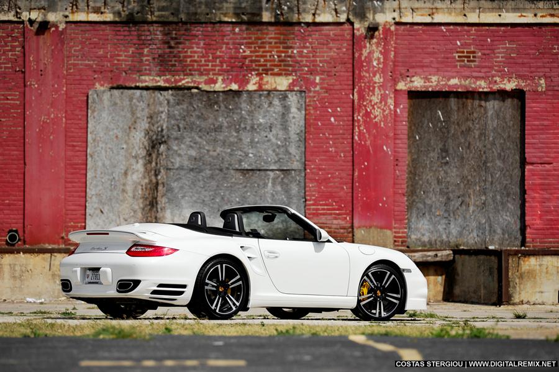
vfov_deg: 6.9
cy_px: 186
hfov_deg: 10.3
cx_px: 280
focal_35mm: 200
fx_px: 3104
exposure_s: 1/8000
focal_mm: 200
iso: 100
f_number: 2.8
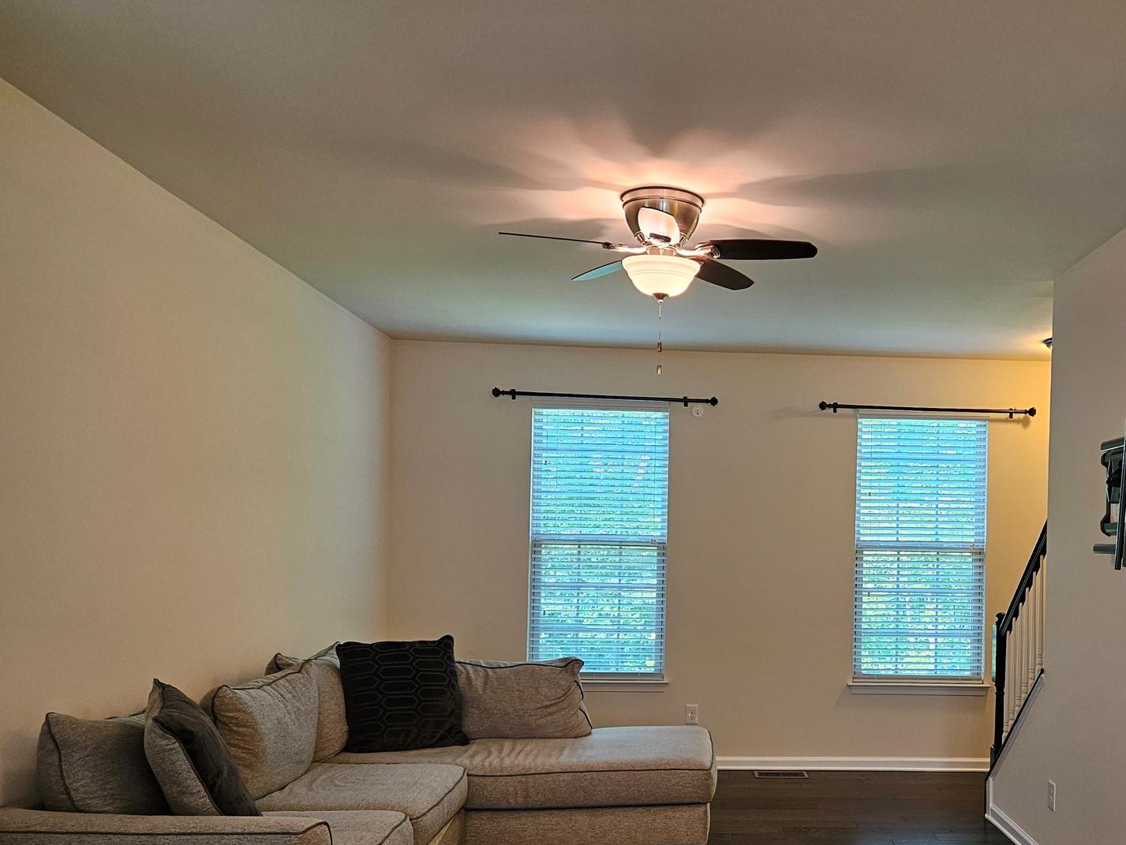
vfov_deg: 42.5
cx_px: 770
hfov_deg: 54.0
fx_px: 1074
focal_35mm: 33
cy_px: 548
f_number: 1.8
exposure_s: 1/120
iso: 320
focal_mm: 5.4
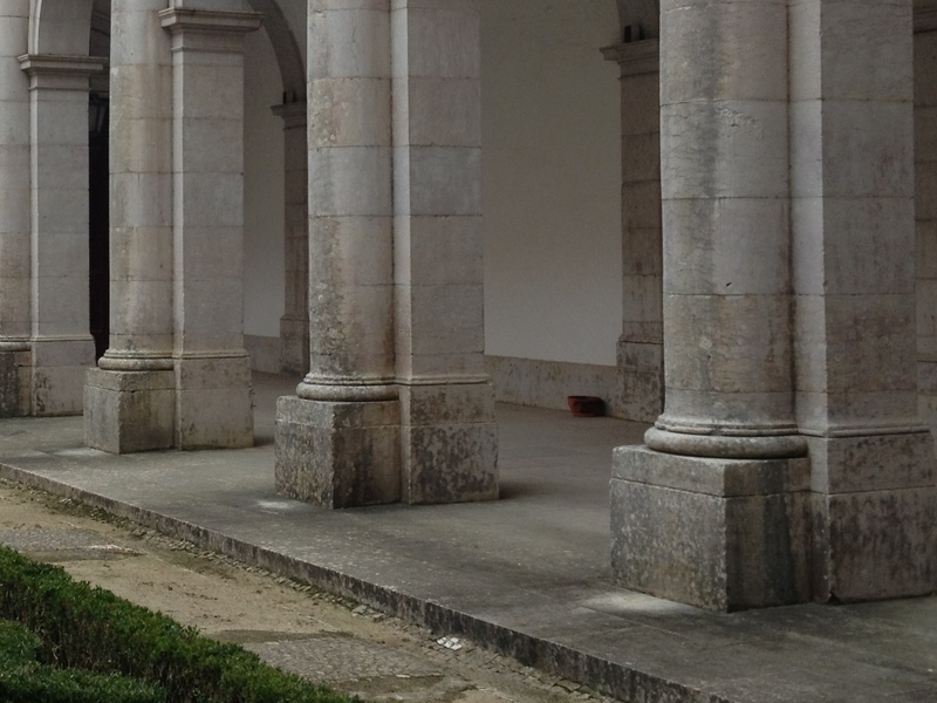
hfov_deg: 27.2
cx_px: 189
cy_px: 210
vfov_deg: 20.9
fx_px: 1895
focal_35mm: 70
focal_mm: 4.28
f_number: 2.4
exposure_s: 1/24
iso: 64
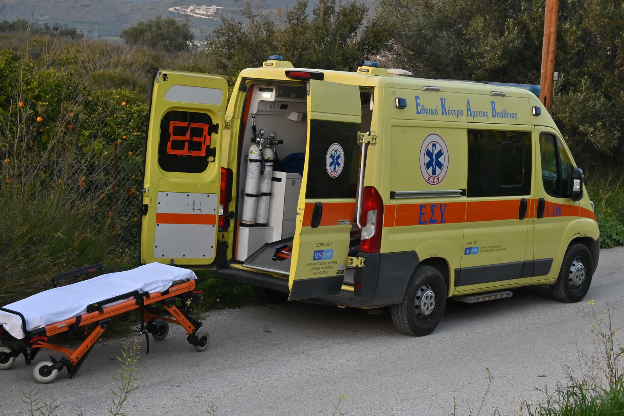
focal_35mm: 75
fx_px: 1300
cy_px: 208
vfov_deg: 18.2
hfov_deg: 27.0
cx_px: 312
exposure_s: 1/200
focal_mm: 50
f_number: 14
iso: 1250
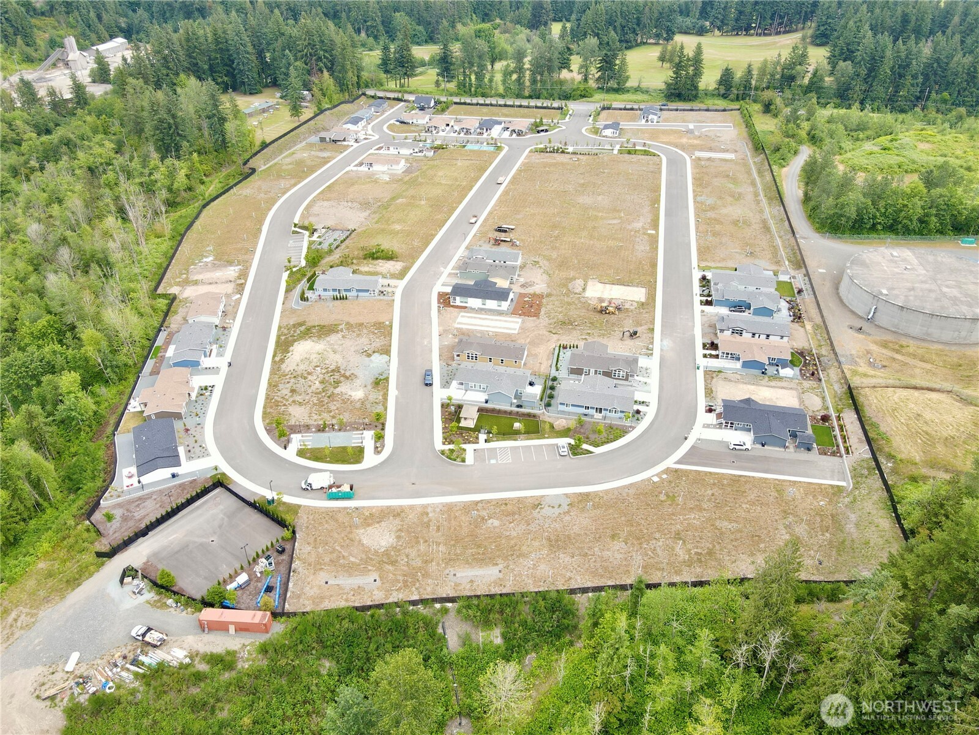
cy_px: 368
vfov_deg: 56.8
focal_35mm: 24
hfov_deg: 71.6
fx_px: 679
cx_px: 490
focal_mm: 4.5
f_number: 2.8
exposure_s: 1/100
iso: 100
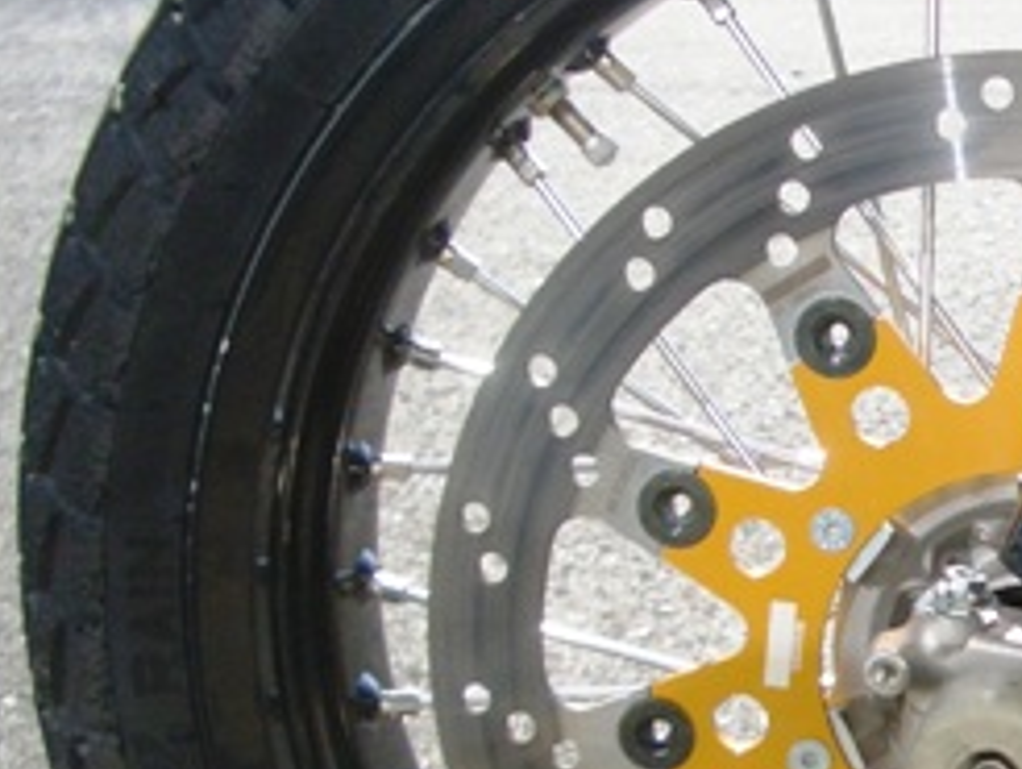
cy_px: 599
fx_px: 2689
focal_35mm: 91
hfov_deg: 20.5
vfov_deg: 16.2
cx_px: 1118
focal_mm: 5.8
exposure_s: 1/640
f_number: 2.6
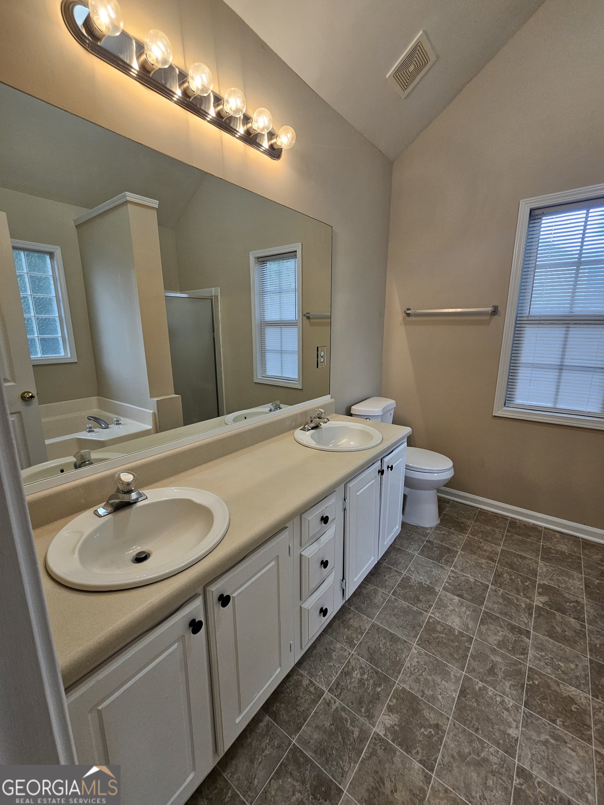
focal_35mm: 13
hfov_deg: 89.9
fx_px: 302
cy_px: 402
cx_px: 302
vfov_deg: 106.2
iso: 160
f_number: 2.2
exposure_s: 1/60
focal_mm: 2.2
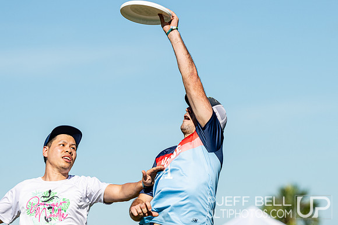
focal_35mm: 240
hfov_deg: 8.6
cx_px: 201
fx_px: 2252
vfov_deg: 5.7
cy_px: 112
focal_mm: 135
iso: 64
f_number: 3.2
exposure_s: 1/2500
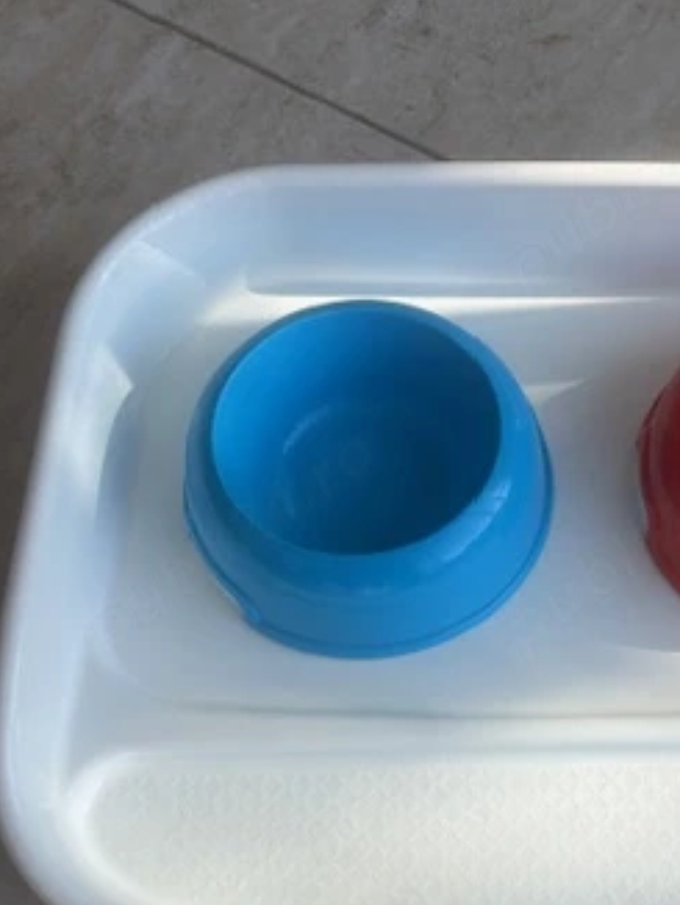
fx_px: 1334
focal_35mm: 51
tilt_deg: -64.2
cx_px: 594
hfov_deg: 27.7
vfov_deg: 37.3
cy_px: 552
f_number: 1.6
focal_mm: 5.96
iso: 50
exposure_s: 1/702
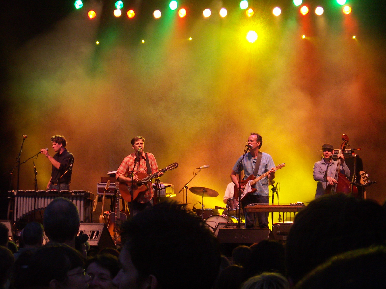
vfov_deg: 16.6
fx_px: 992
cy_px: 144
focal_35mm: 89
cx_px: 193
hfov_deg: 22.0
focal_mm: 11.6
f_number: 3.5
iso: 125
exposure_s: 1/80
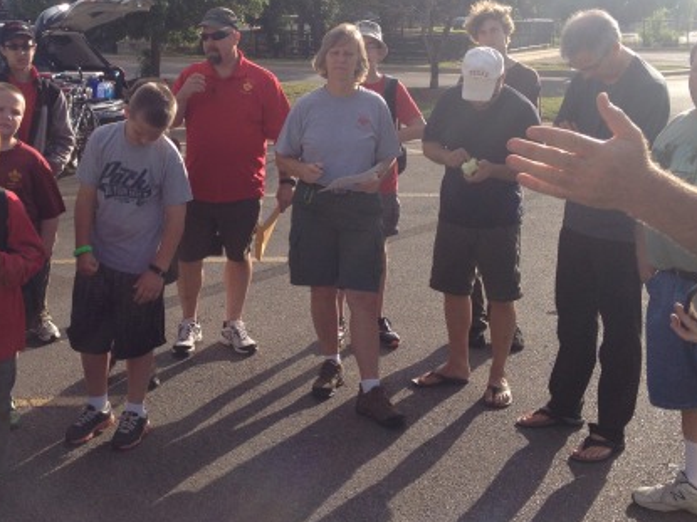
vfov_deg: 27.0
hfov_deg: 35.4
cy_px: 205
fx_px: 1087
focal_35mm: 54
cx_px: 264
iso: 50
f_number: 2.4
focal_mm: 4.28
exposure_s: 1/1255
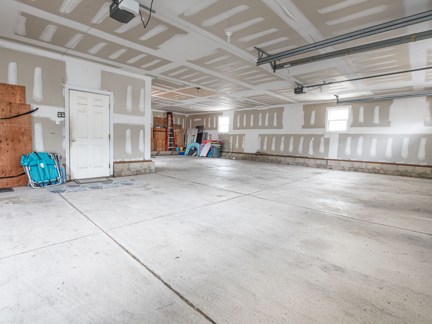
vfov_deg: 74.3
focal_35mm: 17
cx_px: 186
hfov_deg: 90.0
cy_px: 159
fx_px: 214
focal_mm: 14
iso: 320
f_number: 9
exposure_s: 1/2
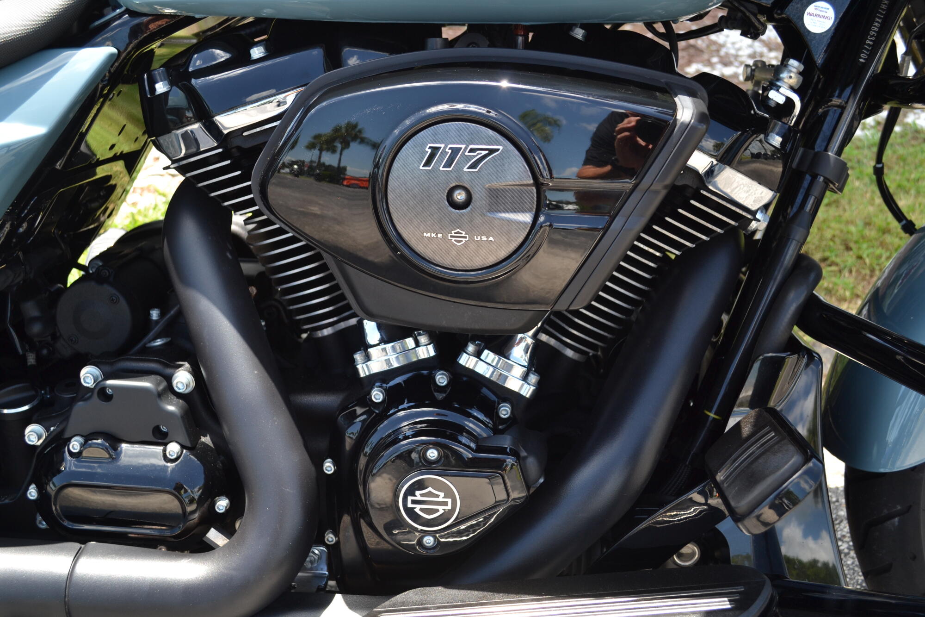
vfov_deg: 34.2
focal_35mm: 39
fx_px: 1002
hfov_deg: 49.6
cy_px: 308
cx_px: 462
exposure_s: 1/125
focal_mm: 26
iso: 140
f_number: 5.6
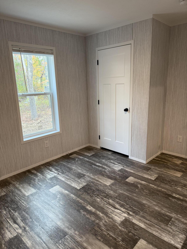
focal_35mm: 24
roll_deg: +2.4
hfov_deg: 56.8
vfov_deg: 71.6
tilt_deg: -11.7
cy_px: 124
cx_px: 94
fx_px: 173
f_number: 1.78
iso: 160
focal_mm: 6.76
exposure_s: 1/60
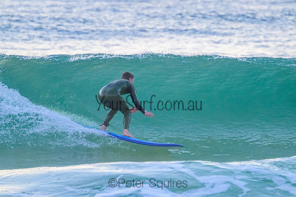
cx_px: 148
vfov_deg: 1.7
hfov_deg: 2.6
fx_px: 6579
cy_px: 98
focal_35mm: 800
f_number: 11
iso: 5000
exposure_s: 1/1600
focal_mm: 800
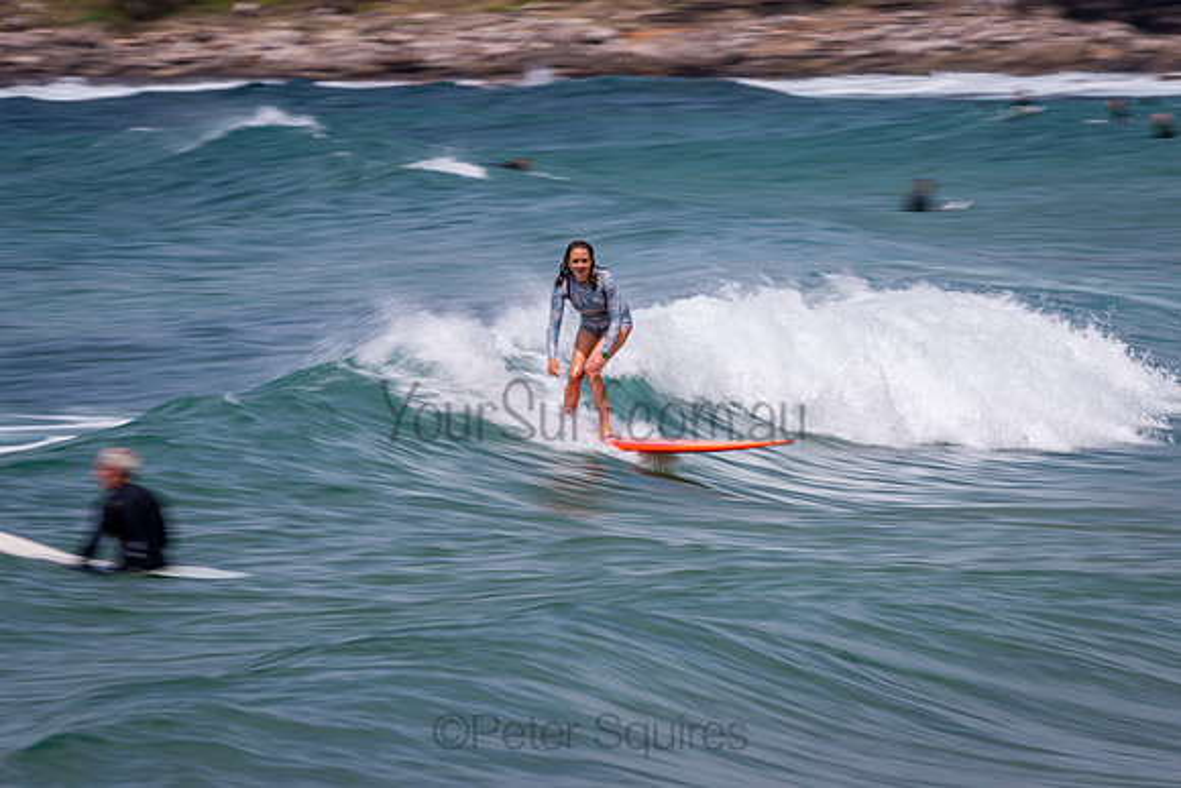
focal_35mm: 500
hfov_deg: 4.1
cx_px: 590
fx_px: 16406
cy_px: 394
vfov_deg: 2.8
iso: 64
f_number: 20
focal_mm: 500
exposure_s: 1/25
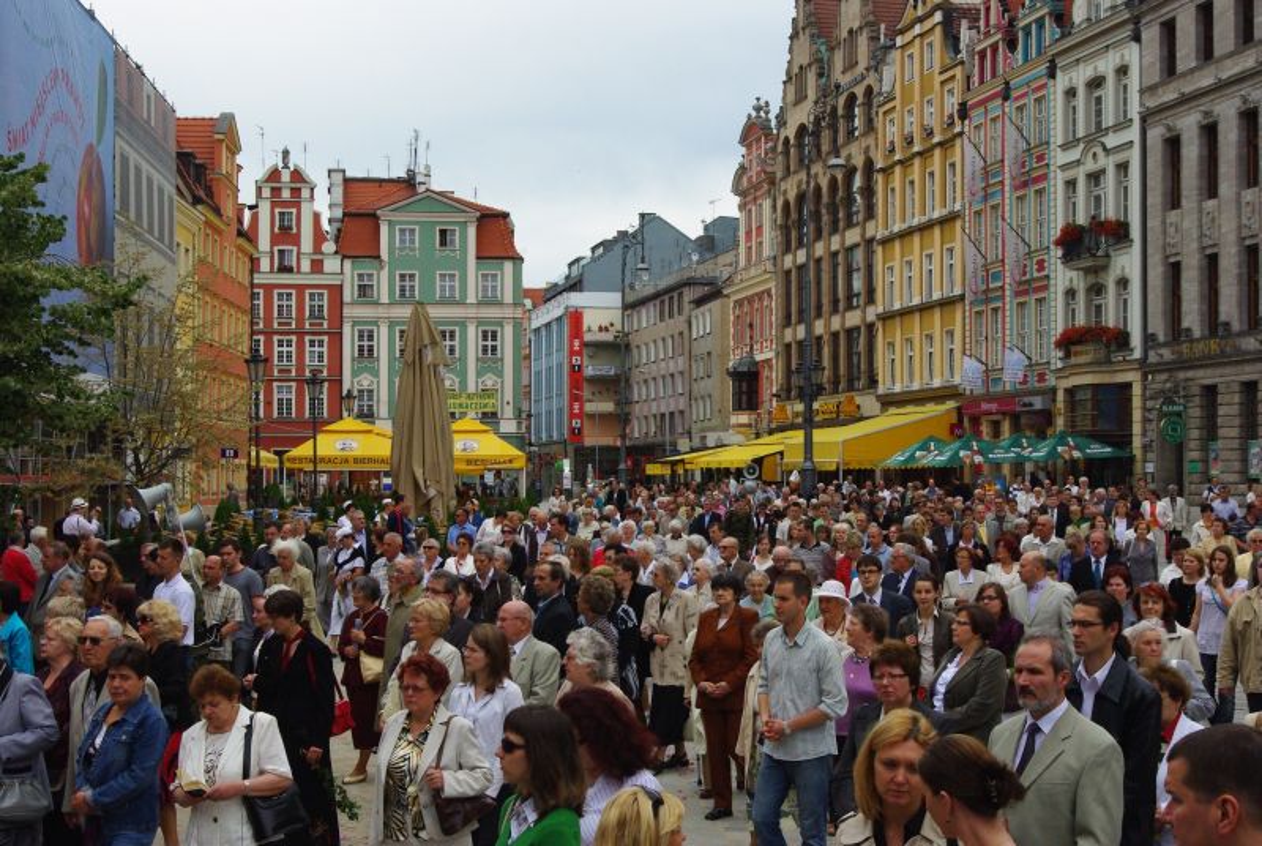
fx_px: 2001
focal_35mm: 57
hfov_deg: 35.0
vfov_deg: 23.9
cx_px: 631
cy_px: 423
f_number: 16
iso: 800
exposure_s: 1/350
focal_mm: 38
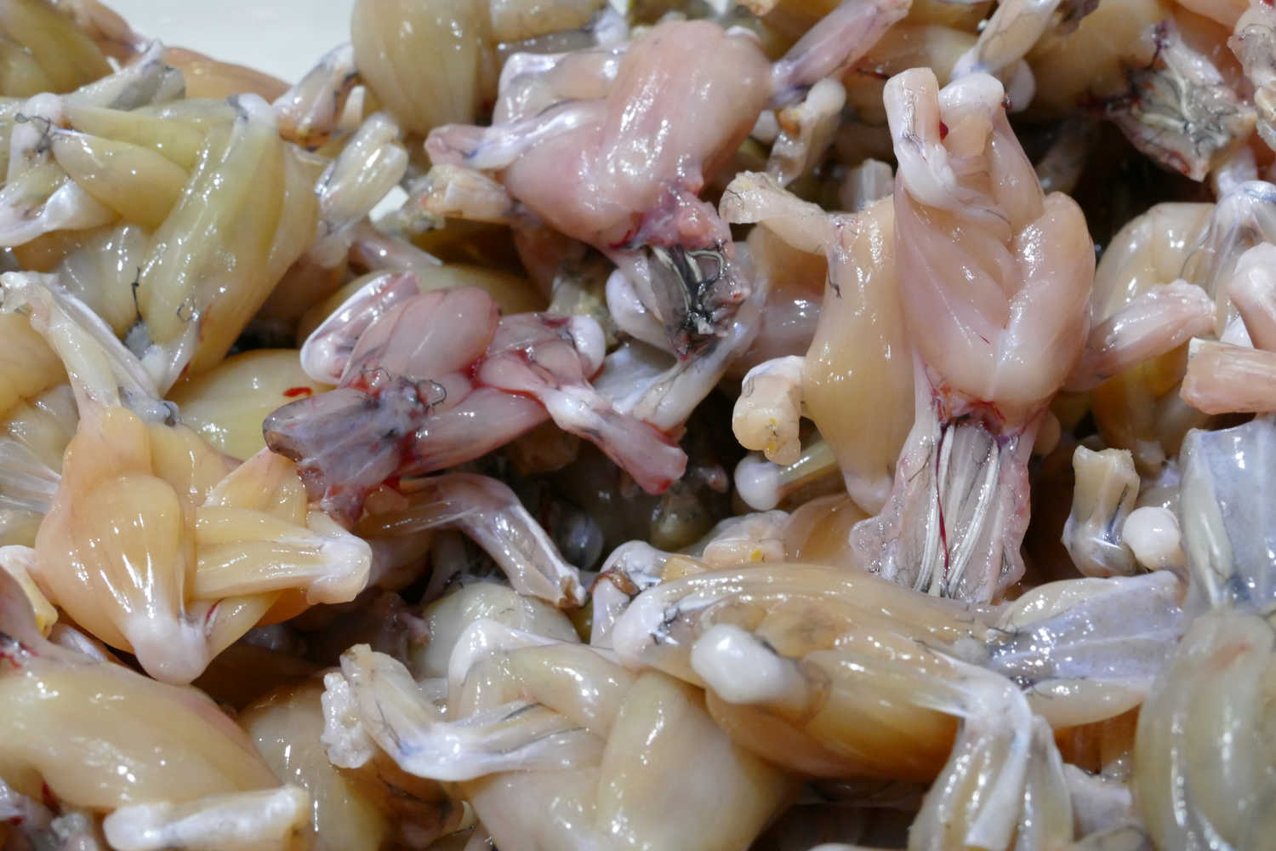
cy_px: 426
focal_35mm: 62
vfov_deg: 21.9
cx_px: 638
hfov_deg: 32.4
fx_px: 2197
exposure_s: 1/40
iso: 1600
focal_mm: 22.58
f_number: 8
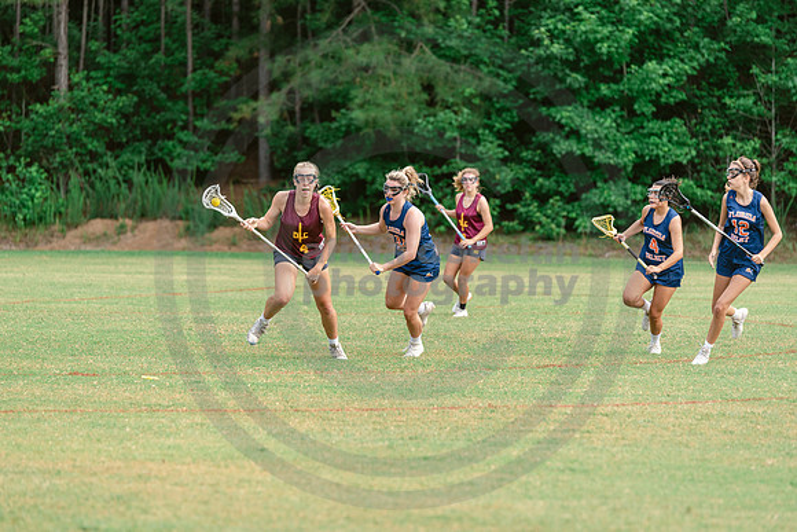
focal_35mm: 185
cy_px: 266
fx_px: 4096
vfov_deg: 7.4
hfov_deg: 11.1
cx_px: 398
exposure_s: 1/800
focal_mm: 185
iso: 250
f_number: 3.5
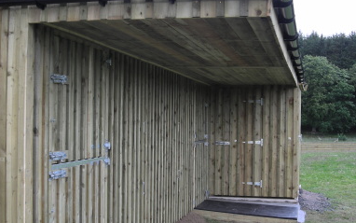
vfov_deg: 24.0
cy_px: 100
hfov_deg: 37.5
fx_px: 524
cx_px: 174
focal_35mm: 54
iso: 50
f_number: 3.2
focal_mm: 6.3
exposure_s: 1/63
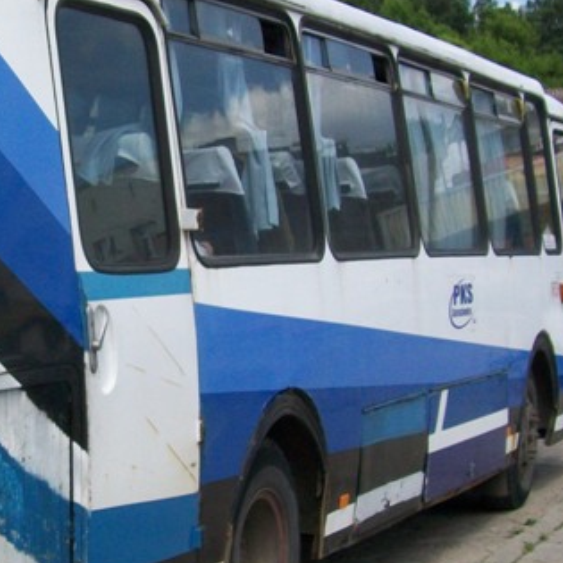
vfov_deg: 19.1
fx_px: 1674
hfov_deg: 18.5
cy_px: 305
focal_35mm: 91
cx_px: -36
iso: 64
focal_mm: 6
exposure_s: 1/400
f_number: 4.8
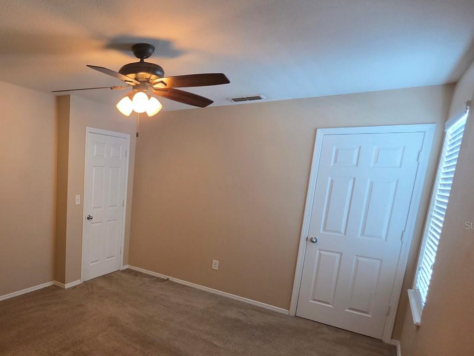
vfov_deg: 60.2
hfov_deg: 70.5
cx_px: 111
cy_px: 225
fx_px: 301
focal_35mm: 22
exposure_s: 1/60
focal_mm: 2.2
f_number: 1.9
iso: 400
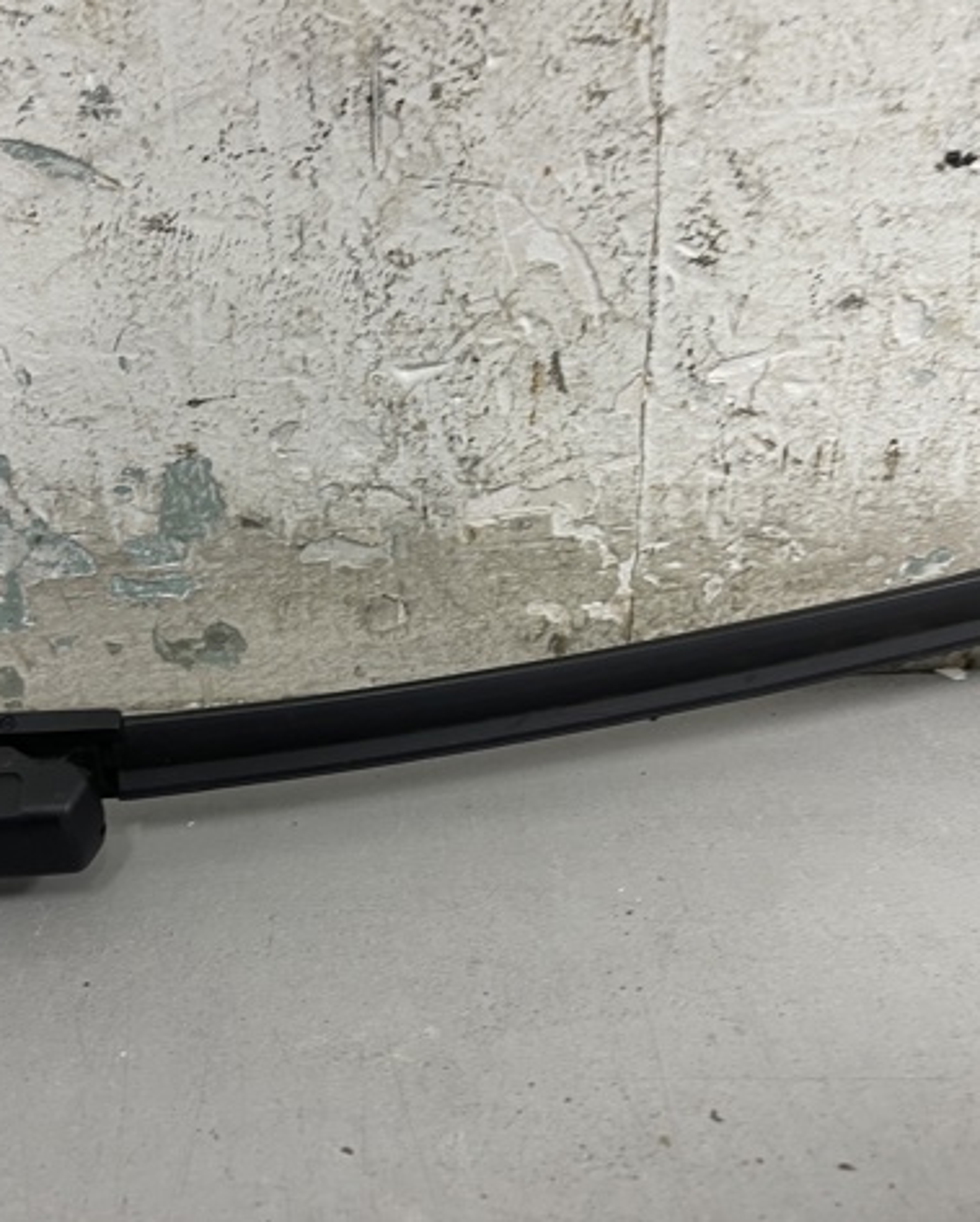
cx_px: 442
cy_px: 610
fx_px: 1195
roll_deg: +4.0
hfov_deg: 44.5
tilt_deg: -28.9
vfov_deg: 54.2
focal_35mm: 33
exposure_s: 1/50
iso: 80
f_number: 1.6
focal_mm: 5.1
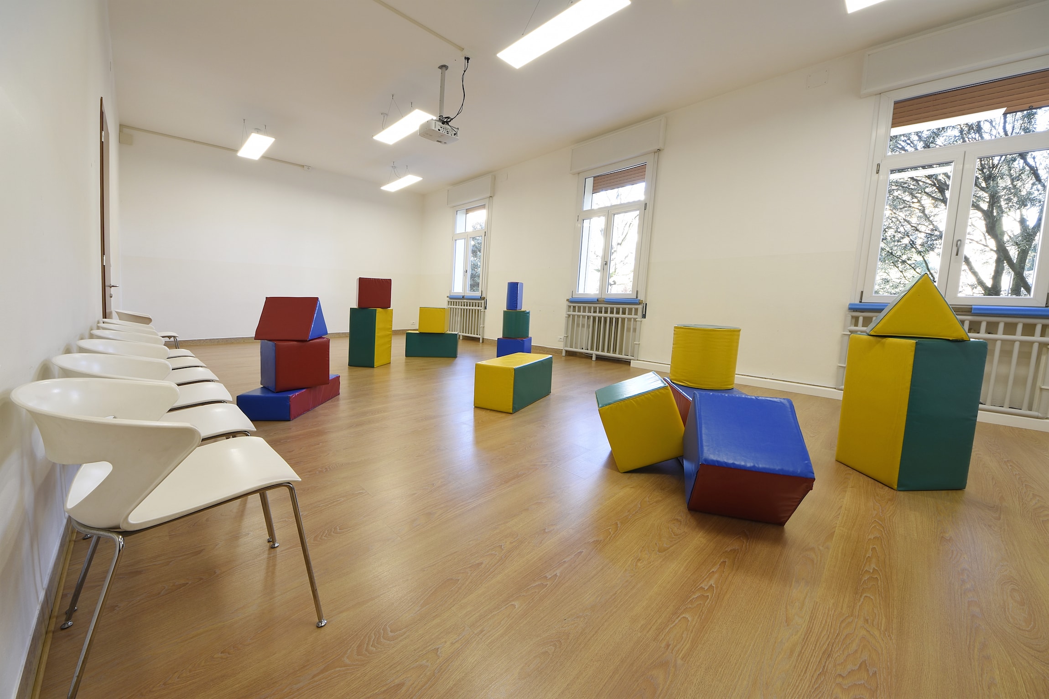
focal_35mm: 12
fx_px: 350
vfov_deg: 90.0
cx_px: 524
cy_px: 350
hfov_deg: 112.6
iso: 100
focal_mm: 8
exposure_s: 1/1.67
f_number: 11
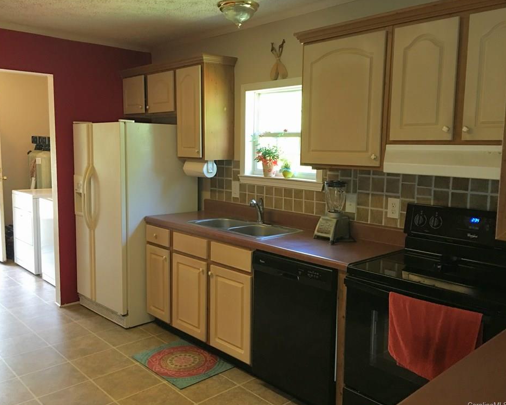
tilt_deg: -5.2
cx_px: 253
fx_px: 464
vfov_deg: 47.1
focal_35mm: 31
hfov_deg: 57.2
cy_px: 202
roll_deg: -0.7
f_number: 2.2
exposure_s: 1/15
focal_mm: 4.15
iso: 80
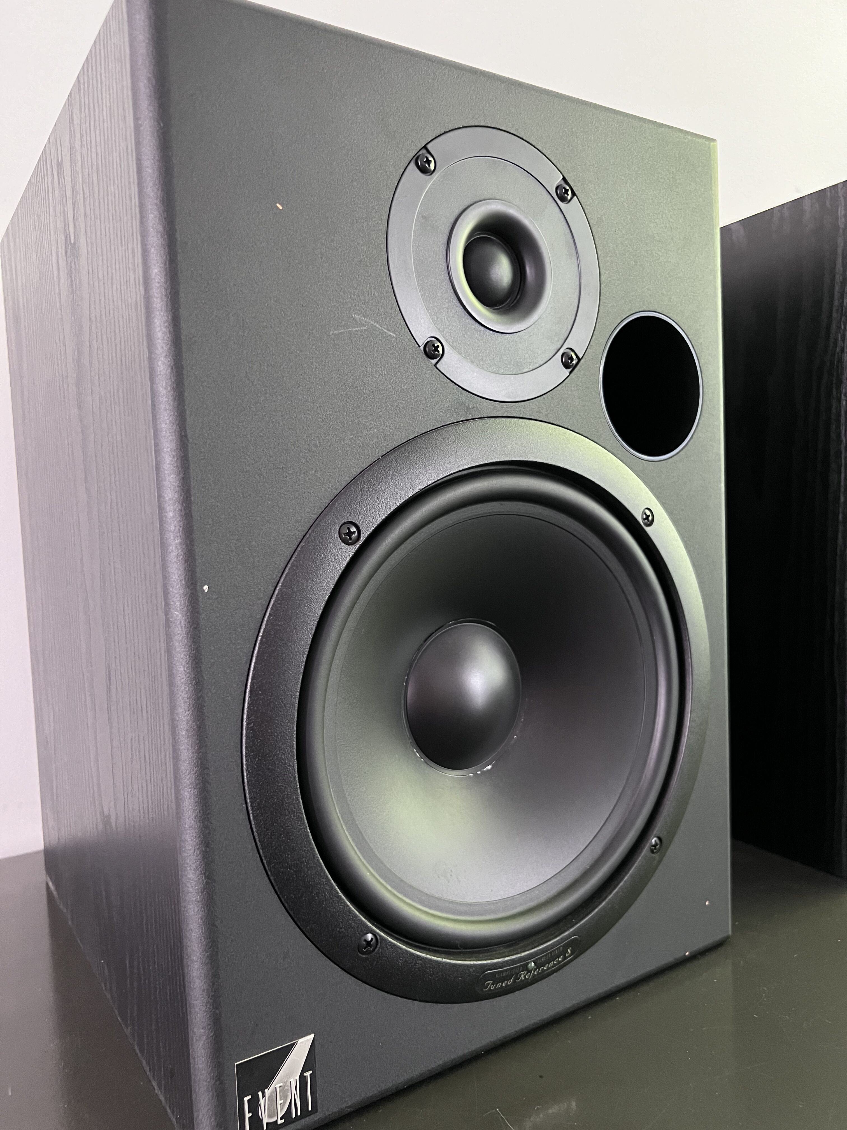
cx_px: 424
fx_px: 848
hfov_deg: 53.1
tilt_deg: -3.2
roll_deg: +3.6
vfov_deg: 67.3
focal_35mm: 26
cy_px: 565
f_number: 1.5
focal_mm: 5.7
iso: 640
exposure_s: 1/38
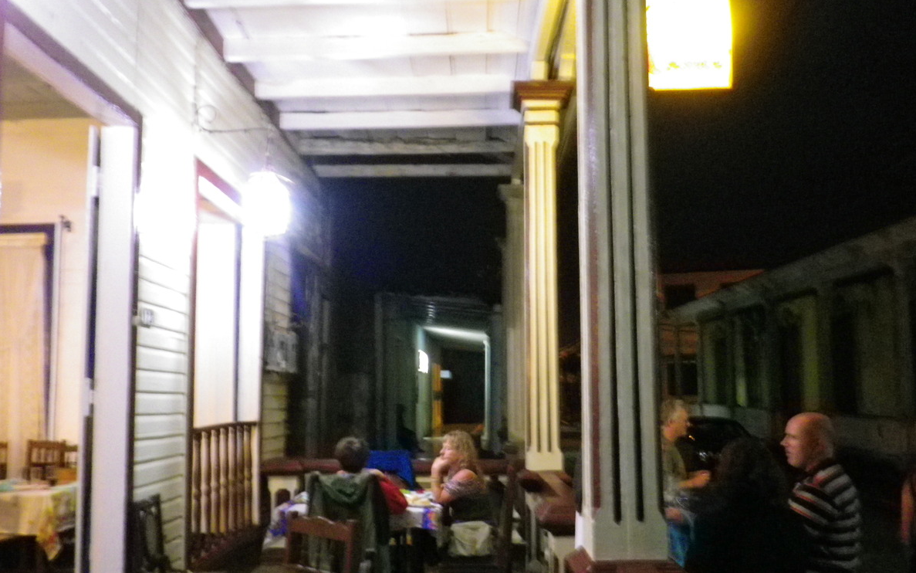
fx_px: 749
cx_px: 461
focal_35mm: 30
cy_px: 344
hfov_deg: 62.9
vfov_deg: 41.6
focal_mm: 5
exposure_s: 1/1.67
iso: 800
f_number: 3.2
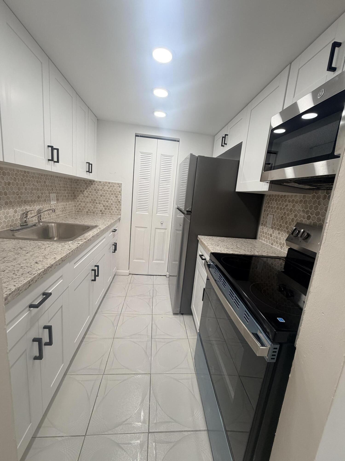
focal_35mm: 14
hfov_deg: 85.7
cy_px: 230
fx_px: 186
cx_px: 172
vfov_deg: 102.1
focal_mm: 2.22
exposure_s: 1/120
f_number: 2.2
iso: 125
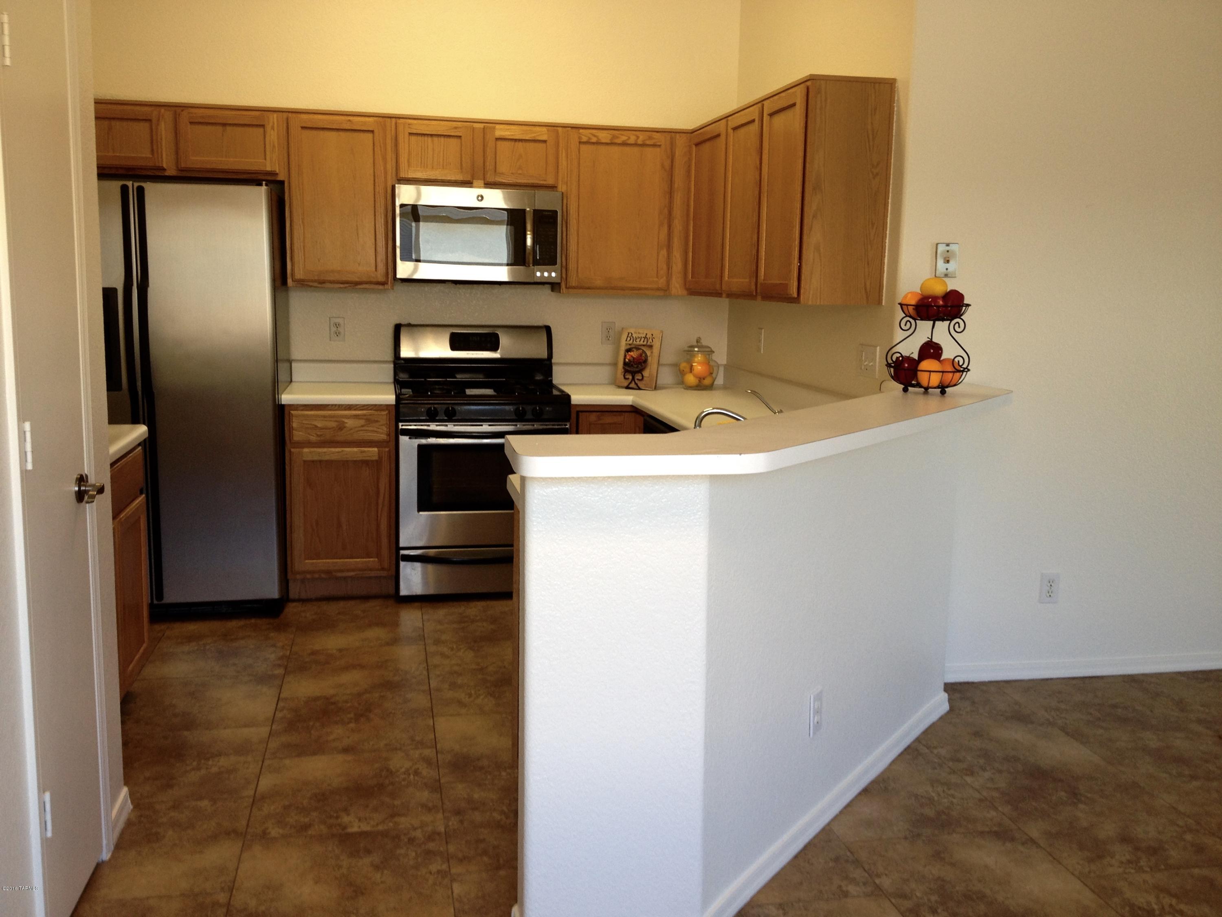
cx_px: 611
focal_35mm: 35
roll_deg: -1.0
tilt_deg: -8.0
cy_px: 458
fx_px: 1236
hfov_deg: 52.6
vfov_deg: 40.7
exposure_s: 1/40
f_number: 2.4
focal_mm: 4.28
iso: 50
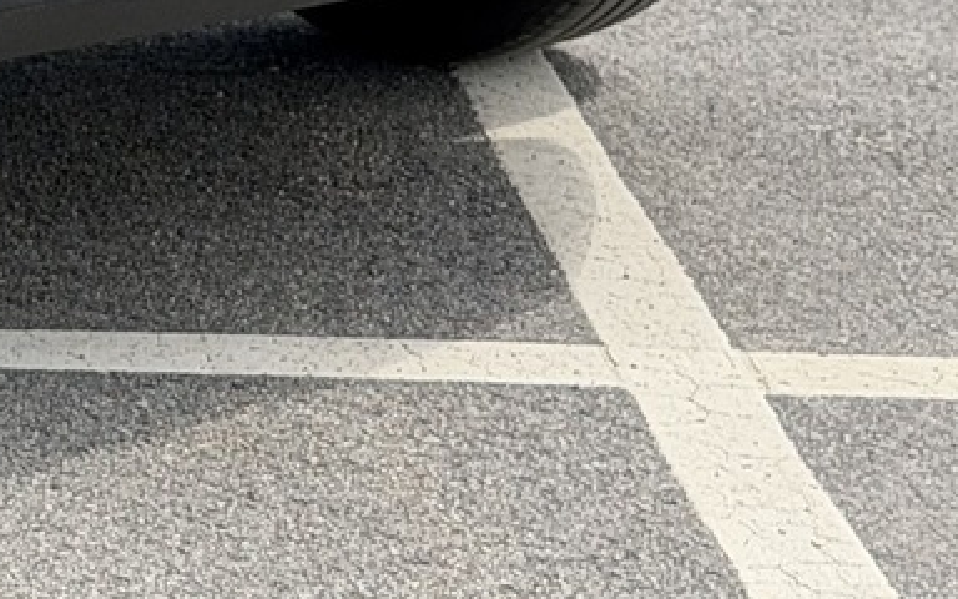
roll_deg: -0.3
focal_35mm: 191
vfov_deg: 6.7
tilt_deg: -8.3
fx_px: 4987
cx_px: -676
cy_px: -459
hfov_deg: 10.4
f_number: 1.78
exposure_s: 1/2577
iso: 100
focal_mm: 6.76
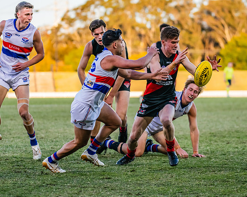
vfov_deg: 7.7
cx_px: 149
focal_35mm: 202
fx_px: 1476
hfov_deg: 9.6
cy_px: 96
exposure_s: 1/1600
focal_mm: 170
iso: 1600
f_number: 4
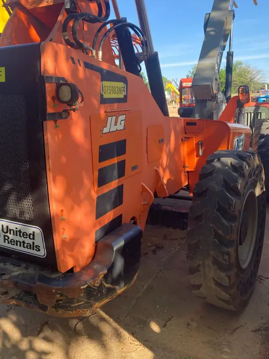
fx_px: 321
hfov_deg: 45.5
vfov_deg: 58.2
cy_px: 162
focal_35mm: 31
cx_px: 132
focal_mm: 3.99
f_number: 1.8
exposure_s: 1/245
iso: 20
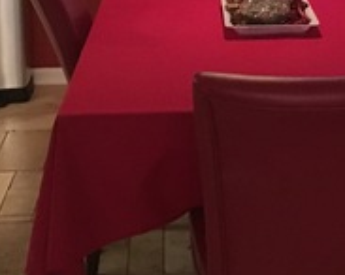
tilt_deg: -7.3
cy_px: -94
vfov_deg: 14.8
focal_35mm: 99
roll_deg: +0.6
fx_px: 1010
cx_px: 241
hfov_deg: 19.3
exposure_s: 1/15
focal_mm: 4.15
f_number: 2.2
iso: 320
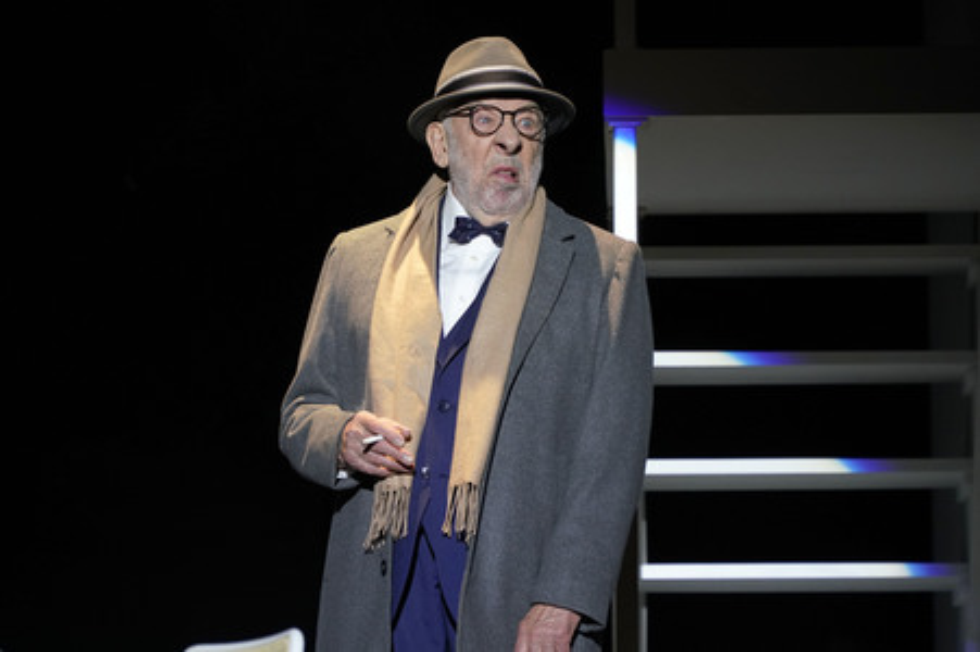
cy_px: 326
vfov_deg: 9.3
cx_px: 490
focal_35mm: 148
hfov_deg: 13.9
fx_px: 4026
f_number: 5.6
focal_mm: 148
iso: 3200
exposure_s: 1/320
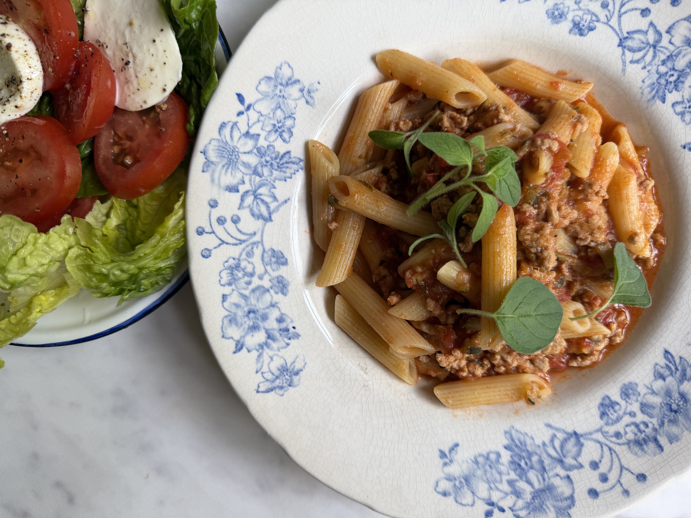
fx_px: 479
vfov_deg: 56.8
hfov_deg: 71.6
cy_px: 259
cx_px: 346
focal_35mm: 24
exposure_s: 1/121
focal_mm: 6.76
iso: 64
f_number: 1.78
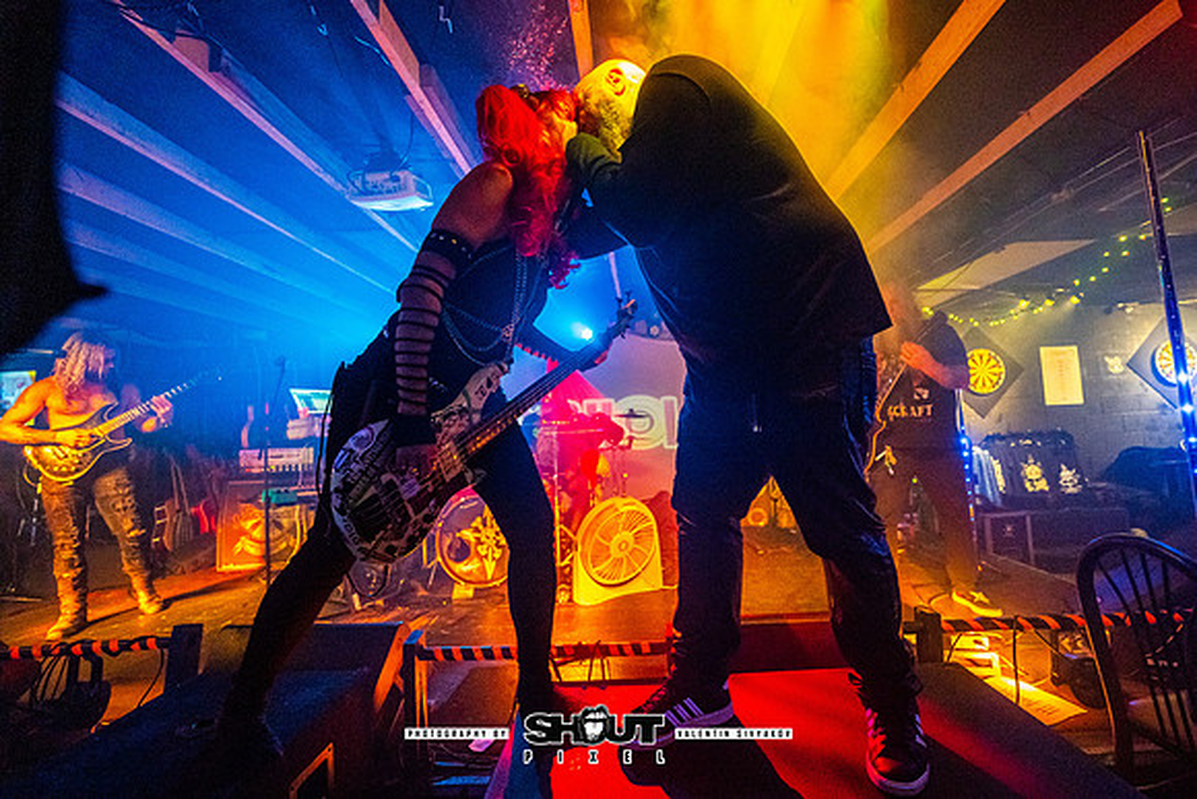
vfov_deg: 77.4
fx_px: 497
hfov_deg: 100.4
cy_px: 372
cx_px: 639
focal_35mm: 15
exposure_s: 1/160
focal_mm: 14
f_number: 2.8
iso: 4000
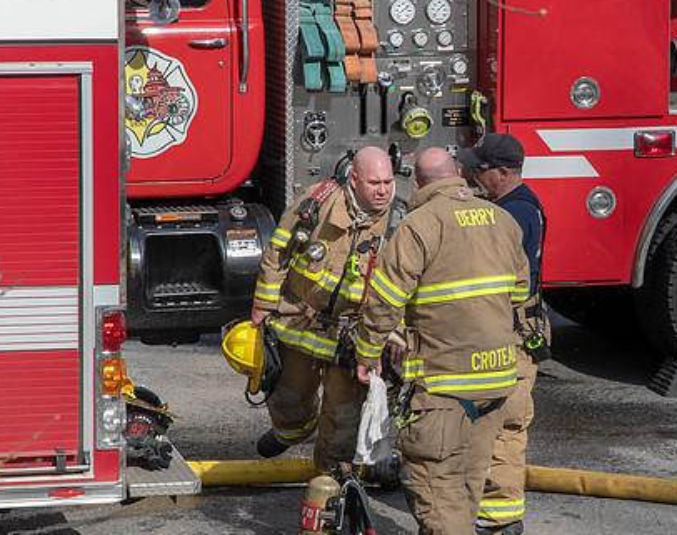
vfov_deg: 6.3
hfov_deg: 8.0
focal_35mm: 243
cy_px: 319
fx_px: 4847
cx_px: 499
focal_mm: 80
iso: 640
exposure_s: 1/1000
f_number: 9
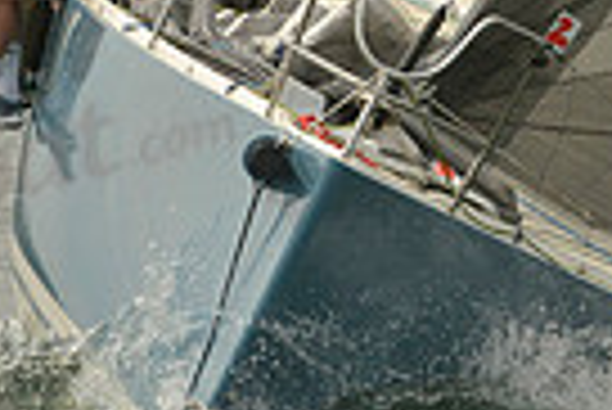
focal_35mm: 854
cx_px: 472
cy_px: -106
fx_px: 14533
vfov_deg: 1.6
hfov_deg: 2.4
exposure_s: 1/1250
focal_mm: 200
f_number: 8
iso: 280
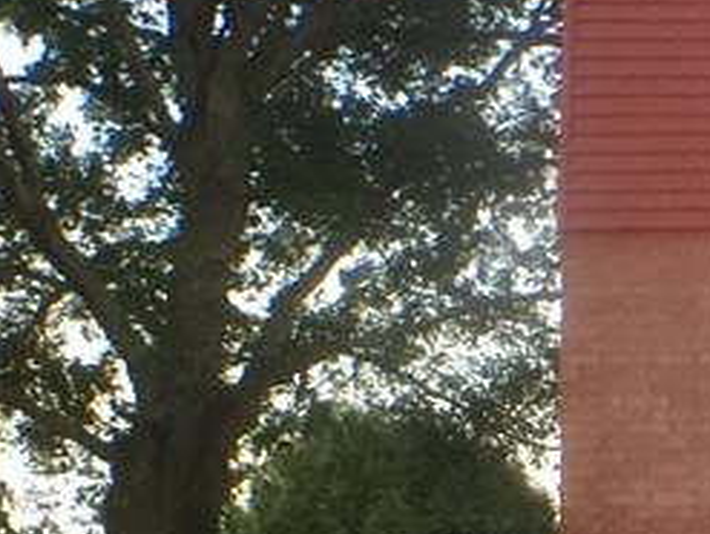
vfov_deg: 11.9
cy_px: 784
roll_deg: +0.3
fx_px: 2465
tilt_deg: +1.8
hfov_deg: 14.1
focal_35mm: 120
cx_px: 1371
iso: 50
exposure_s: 1/30
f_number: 2.2
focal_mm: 4.15
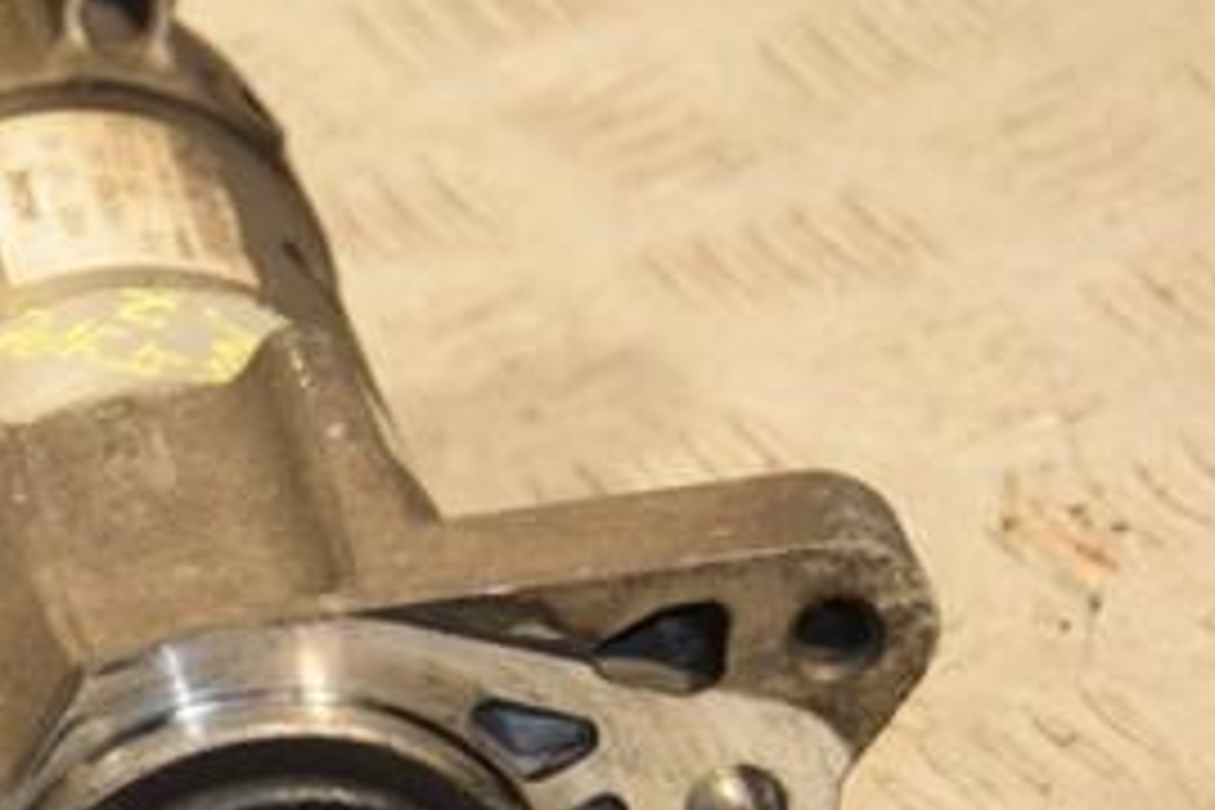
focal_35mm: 250
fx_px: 8441
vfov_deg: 5.5
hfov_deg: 8.2
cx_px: -22
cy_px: 711
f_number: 5.3
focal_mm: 75
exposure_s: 1/160
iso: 800
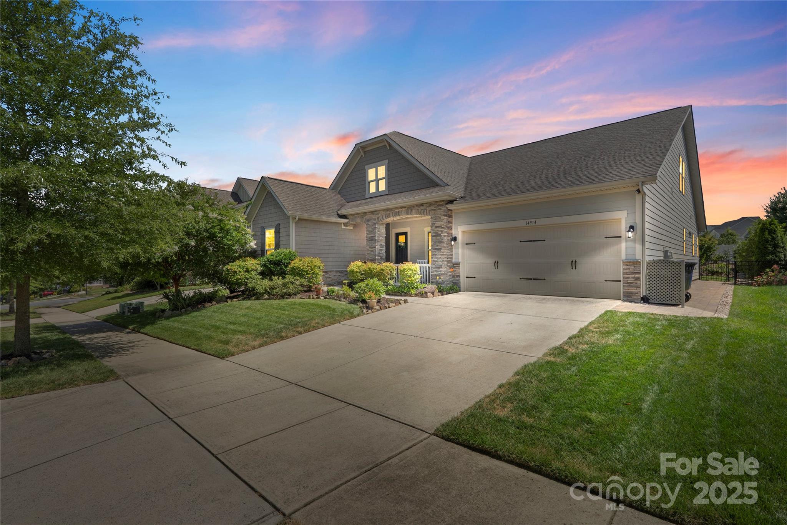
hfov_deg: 93.3
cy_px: 262
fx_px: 372
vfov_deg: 70.4
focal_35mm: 17
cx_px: 394
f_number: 14
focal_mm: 17
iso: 100
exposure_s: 1/40
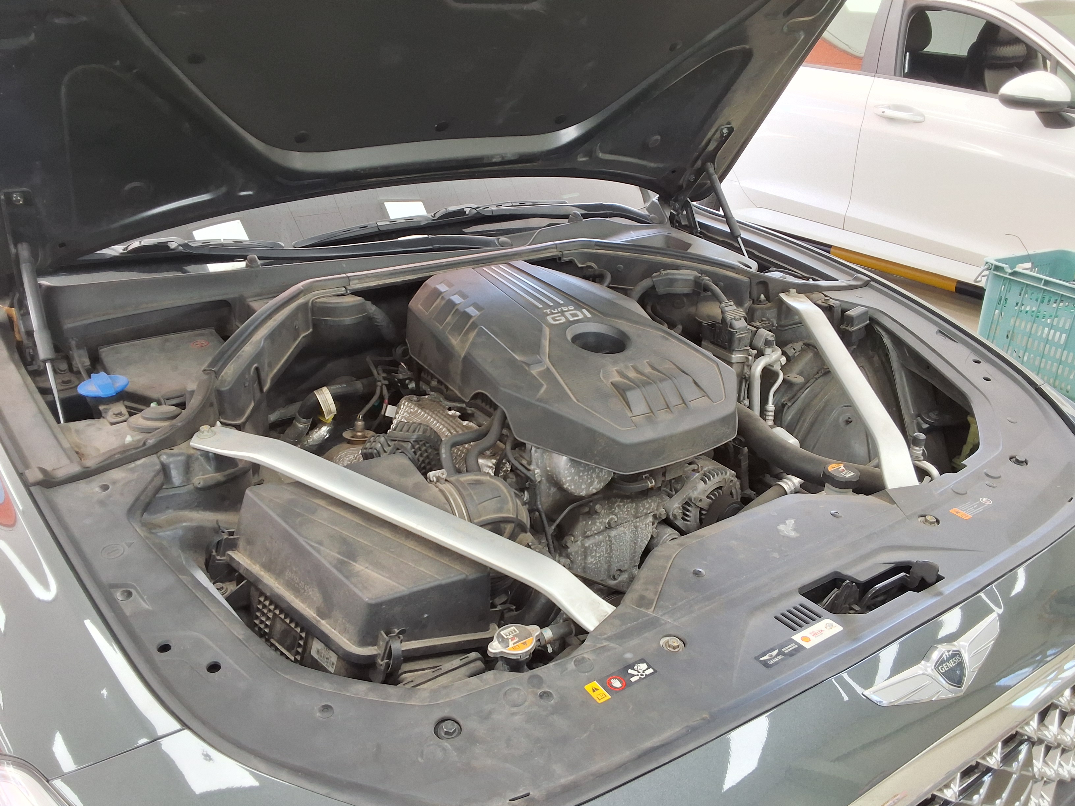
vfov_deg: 49.7
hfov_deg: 63.4
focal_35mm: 28
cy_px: 403
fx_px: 870
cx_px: 538
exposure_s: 1/60
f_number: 1.9
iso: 50
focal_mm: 2.91
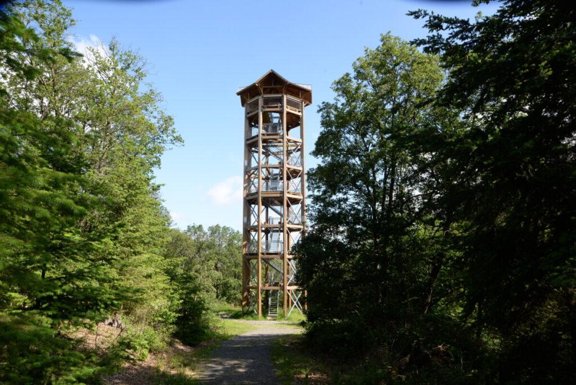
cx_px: 288
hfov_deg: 73.7
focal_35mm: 24
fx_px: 384
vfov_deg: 53.2
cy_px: 192
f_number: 11
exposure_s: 1/500
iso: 800
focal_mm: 24
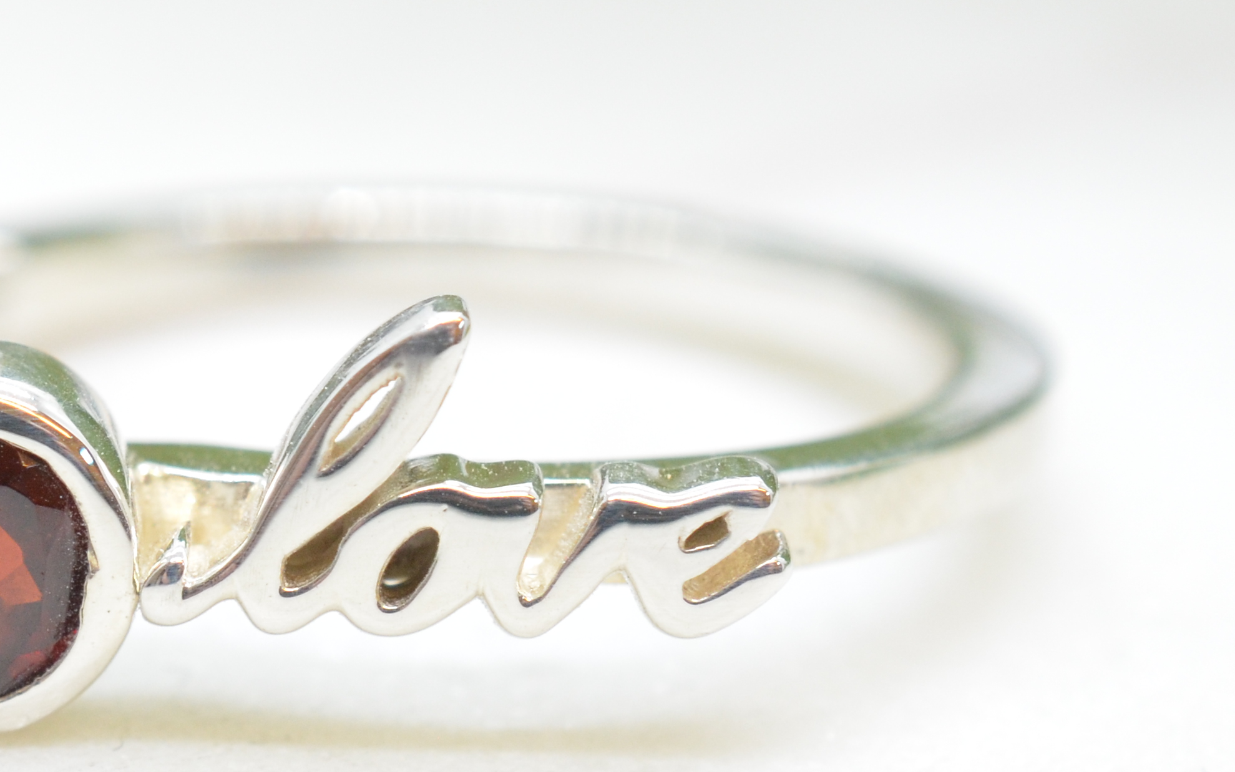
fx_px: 5116
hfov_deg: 13.6
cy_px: 423
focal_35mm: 152
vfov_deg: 8.6
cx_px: 17
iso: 1000
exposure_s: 1/80
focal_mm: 40
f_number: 9
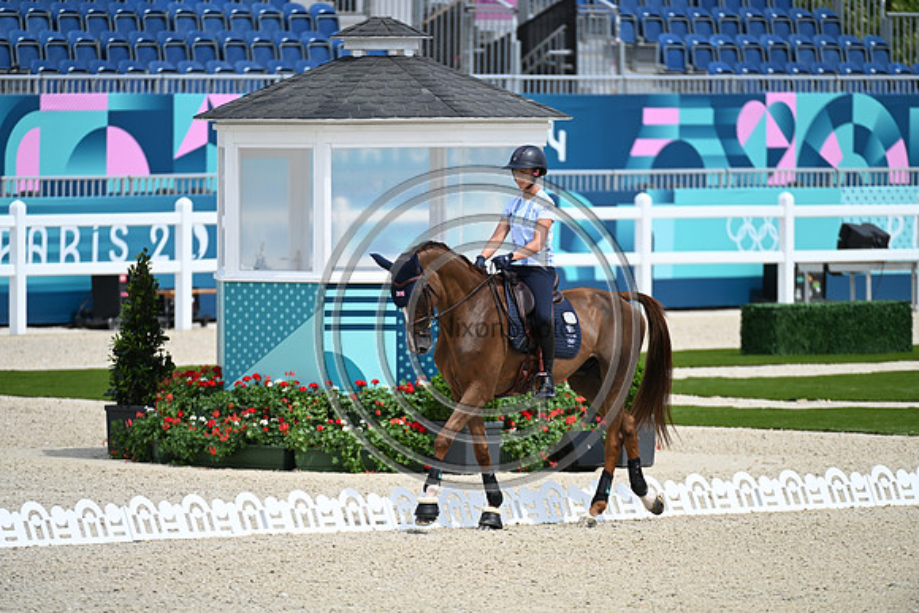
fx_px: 10213
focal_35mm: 400
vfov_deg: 3.4
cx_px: 460
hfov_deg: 5.2
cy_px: 306
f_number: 4.5
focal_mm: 400
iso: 220
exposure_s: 1/1250
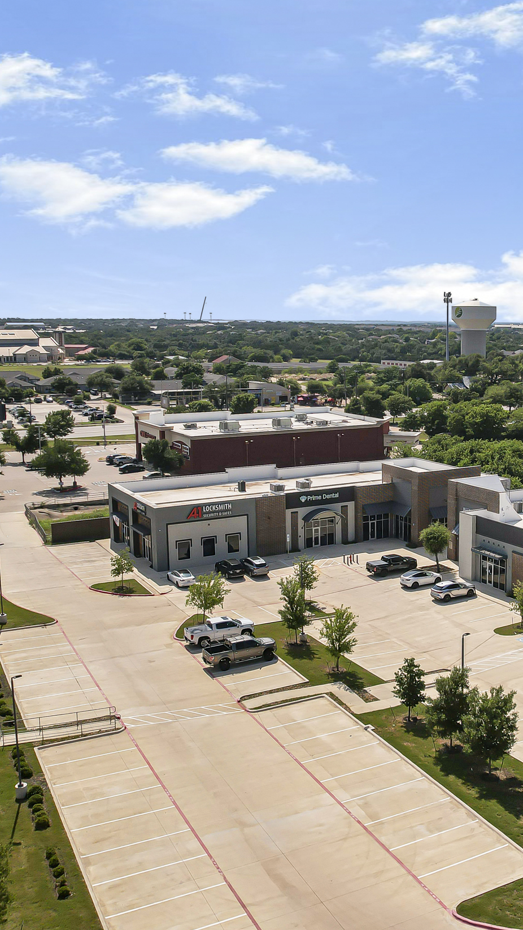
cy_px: 461
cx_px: 426
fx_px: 863
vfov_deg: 56.6
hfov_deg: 32.7
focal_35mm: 35
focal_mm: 8.38
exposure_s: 1/320
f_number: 2.8
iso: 100
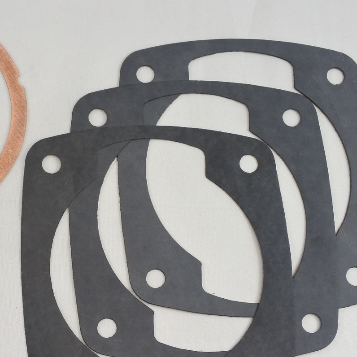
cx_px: 74
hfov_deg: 29.4
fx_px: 665
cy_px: 229
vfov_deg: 29.9
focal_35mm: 57
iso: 400
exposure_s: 1/200
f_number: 3.8
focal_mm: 12.3
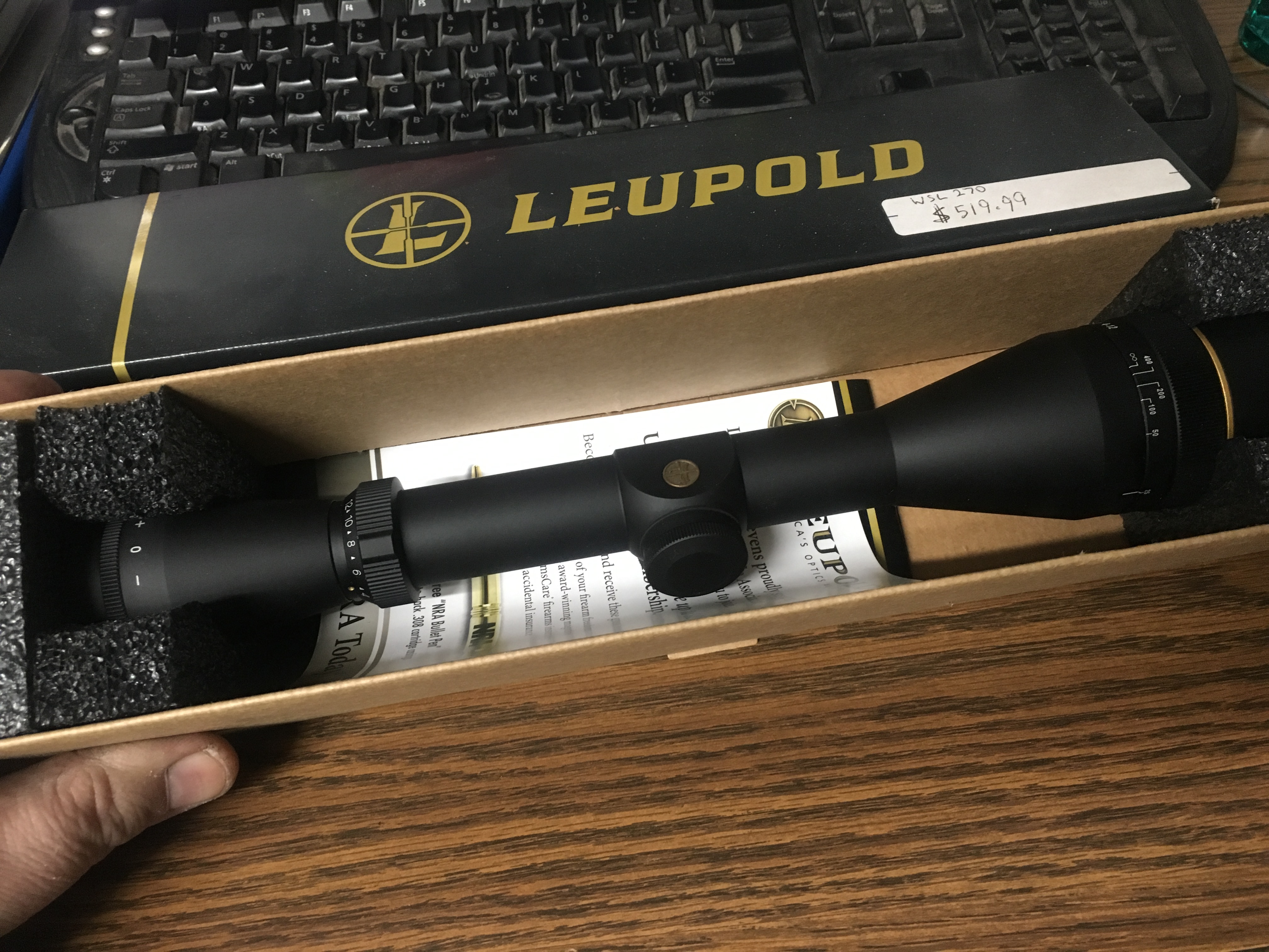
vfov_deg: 48.2
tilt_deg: -48.4
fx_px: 1063
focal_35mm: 29
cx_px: 634
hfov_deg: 61.7
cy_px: 476
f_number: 2.2
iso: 200
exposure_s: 1/15
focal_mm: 4.15
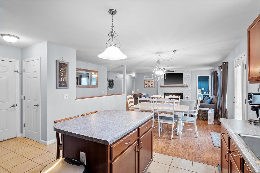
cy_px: 86
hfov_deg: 90.0
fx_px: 130
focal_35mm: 18
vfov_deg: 67.4
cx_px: 130
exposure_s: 1/1.67
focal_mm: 9
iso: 400
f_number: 8
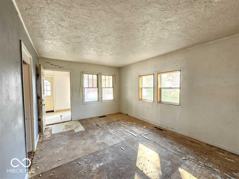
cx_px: 120
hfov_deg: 106.2
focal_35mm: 13
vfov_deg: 89.9
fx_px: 90
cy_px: 90
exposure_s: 1/40
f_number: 2.2
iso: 320
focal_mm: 2.2
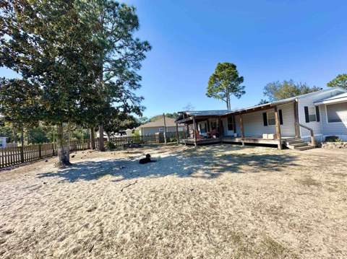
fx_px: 140
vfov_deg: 85.6
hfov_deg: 102.1
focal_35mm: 14
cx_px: 174
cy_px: 130
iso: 40
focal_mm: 2.22
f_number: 2.2
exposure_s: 1/1335
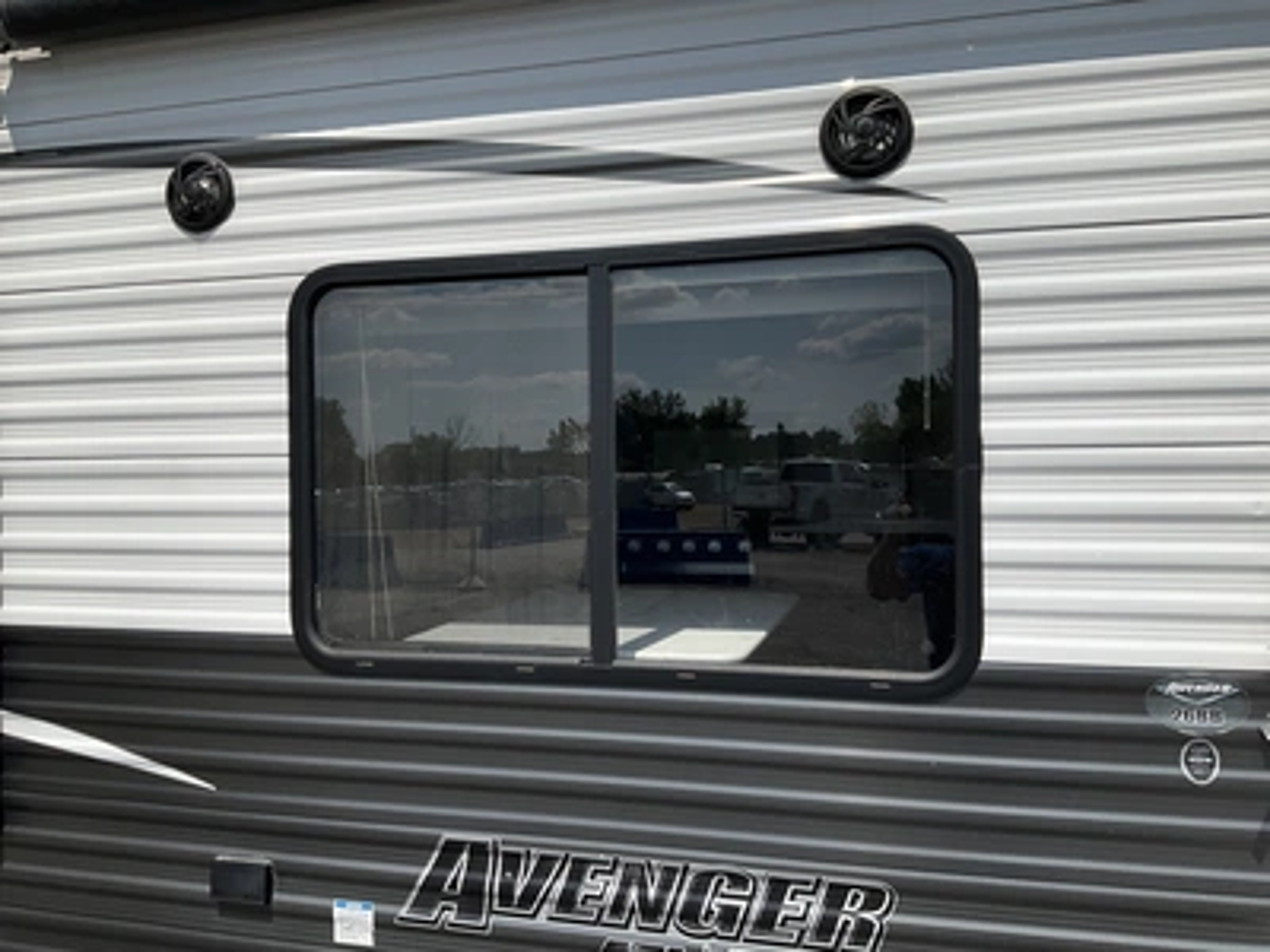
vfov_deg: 48.2
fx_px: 1064
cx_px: 635
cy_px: 476
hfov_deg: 61.7
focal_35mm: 29
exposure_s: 1/3322
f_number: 1.8
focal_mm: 3
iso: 25
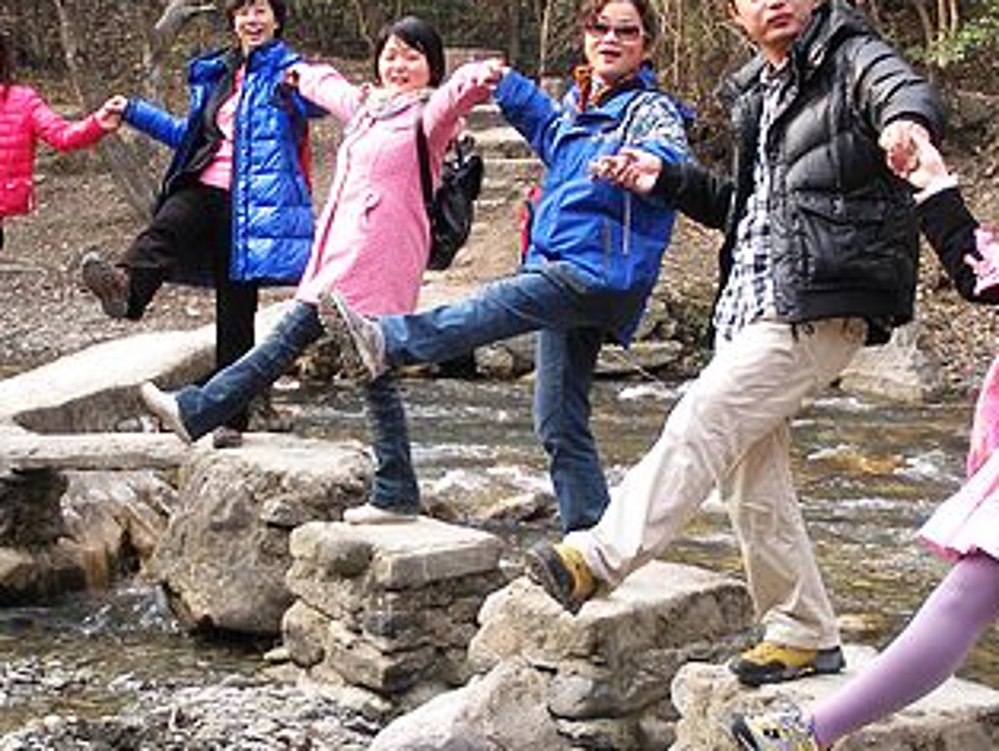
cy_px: 355
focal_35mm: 82
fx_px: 2368
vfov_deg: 18.0
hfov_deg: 23.8
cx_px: 477
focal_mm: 6.3
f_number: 3.5
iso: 64
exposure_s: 1/96.1
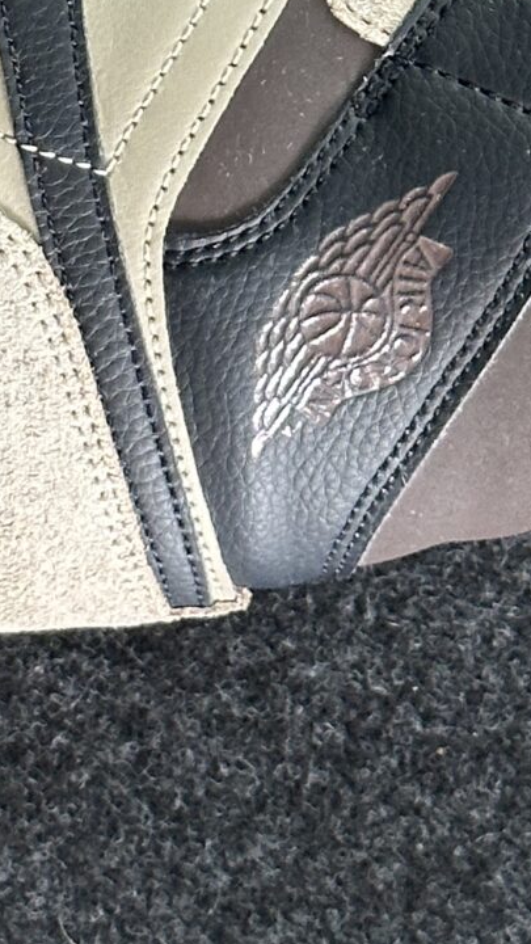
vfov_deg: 11.3
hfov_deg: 6.4
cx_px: -299
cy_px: -203
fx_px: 4656
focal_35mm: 186
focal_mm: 6.86
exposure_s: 1/51
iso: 200
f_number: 1.78
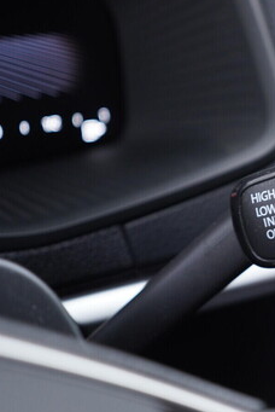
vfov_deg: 34.4
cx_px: 322
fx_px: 663
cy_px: 196
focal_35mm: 58
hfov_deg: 21.8
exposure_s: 1/40
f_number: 2.8
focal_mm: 24
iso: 400
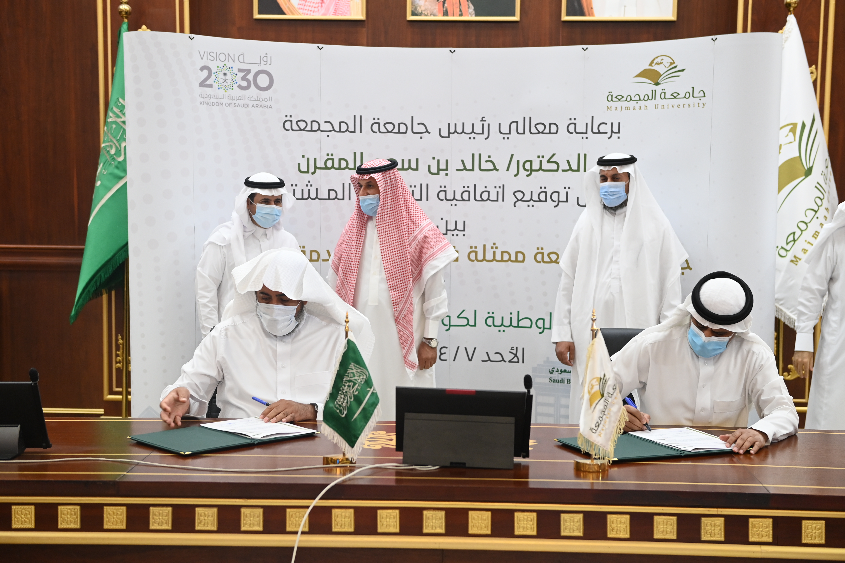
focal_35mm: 52
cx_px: 422
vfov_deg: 26.0
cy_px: 282
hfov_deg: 38.2
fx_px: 1220
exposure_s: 1/125
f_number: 3.5
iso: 1600
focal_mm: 52
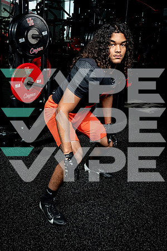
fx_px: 257
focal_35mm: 37
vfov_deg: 51.9
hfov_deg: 35.9
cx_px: 84
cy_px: 126
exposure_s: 1/250
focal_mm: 37
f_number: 9
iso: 640
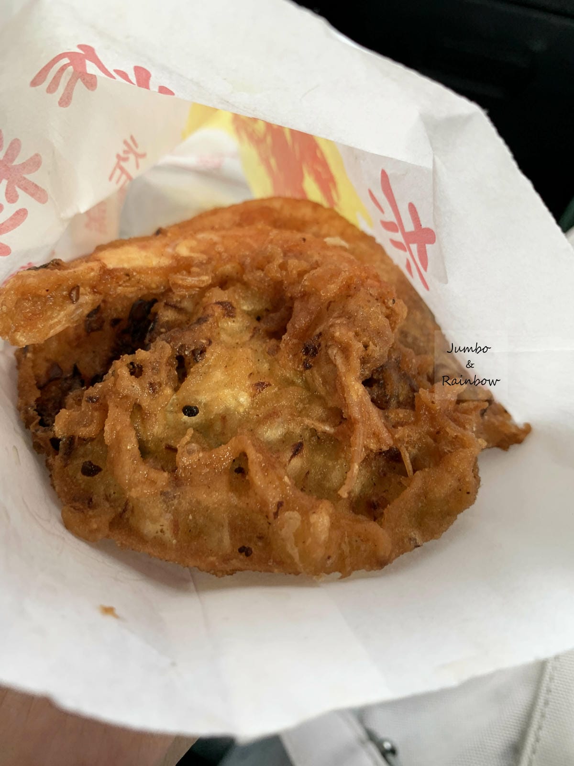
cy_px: 383
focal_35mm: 26
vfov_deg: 67.3
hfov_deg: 53.1
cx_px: 287
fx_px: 575
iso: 50
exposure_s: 1/121
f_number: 1.8
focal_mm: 4.25
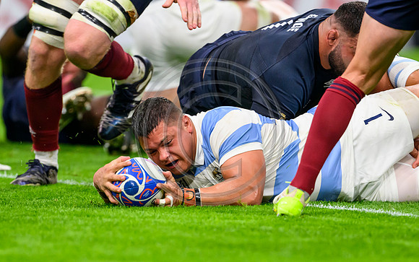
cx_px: 263
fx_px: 7907
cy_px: 237
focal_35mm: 692
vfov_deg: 1.9
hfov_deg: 3.0
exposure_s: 1/2000
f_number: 3.2
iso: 3200
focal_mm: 400
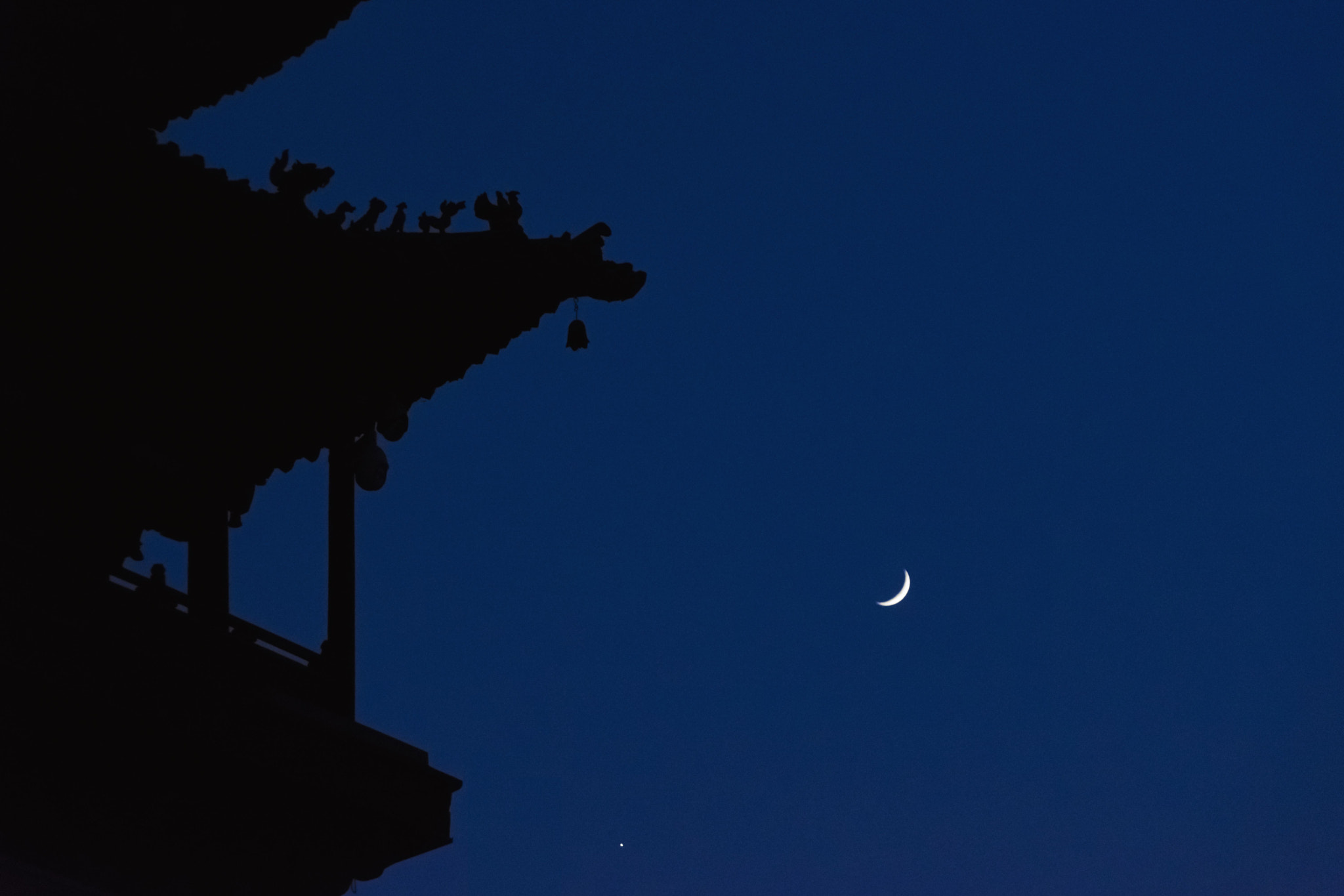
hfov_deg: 17.1
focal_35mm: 120
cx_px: 672
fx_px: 4479
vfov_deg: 11.4
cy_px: 448
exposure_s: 1/100
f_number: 5.3
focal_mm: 80
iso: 1600
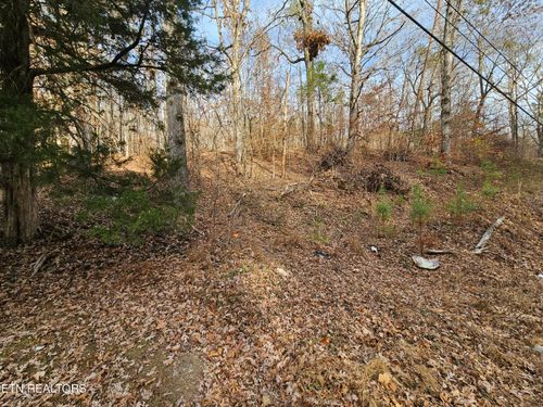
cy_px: 204
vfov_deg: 89.9
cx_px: 272
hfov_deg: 106.2
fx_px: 204
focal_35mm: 13
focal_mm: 2.2
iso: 50
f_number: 2.2
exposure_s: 1/352
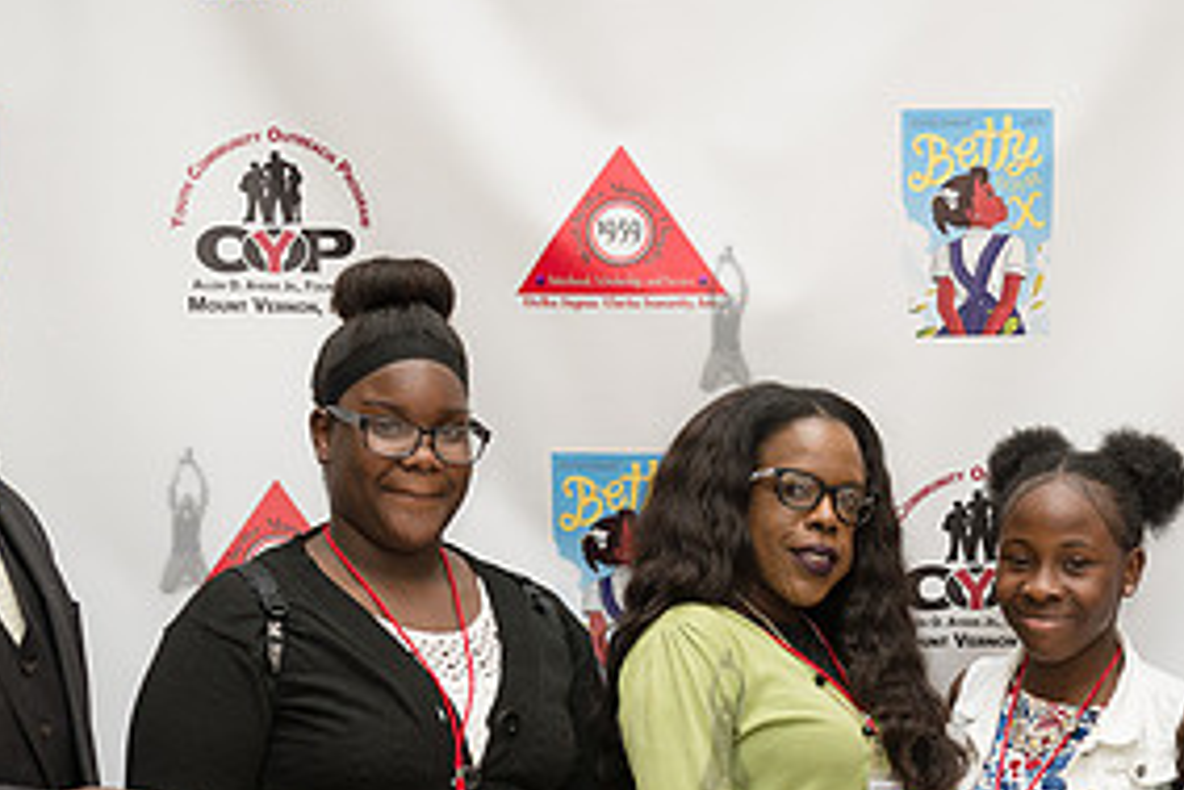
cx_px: 724
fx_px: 2830
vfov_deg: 15.7
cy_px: 721
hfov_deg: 23.6
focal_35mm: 86
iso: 640
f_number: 4
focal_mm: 42
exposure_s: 1/500
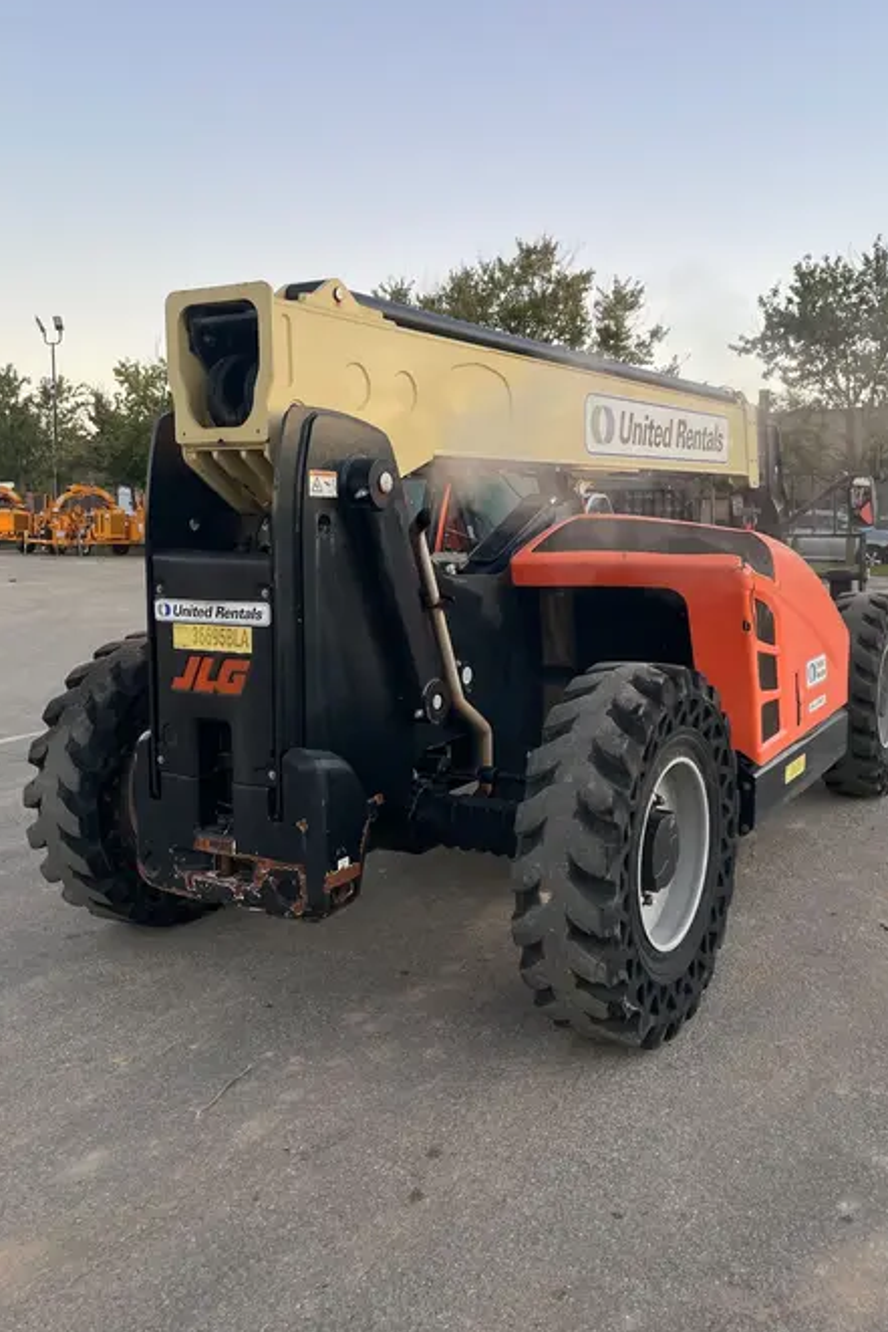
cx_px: 489
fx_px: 1109
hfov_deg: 43.6
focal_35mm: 30
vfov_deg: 61.9
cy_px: 626
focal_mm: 4.2
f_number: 1.6
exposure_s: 1/121
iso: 50
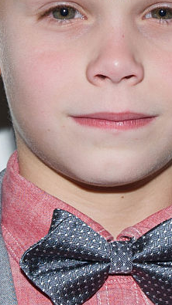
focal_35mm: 179
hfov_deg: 6.8
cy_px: 144
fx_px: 1452
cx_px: 85
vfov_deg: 12.0
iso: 400
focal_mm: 66
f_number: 9
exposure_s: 1/200
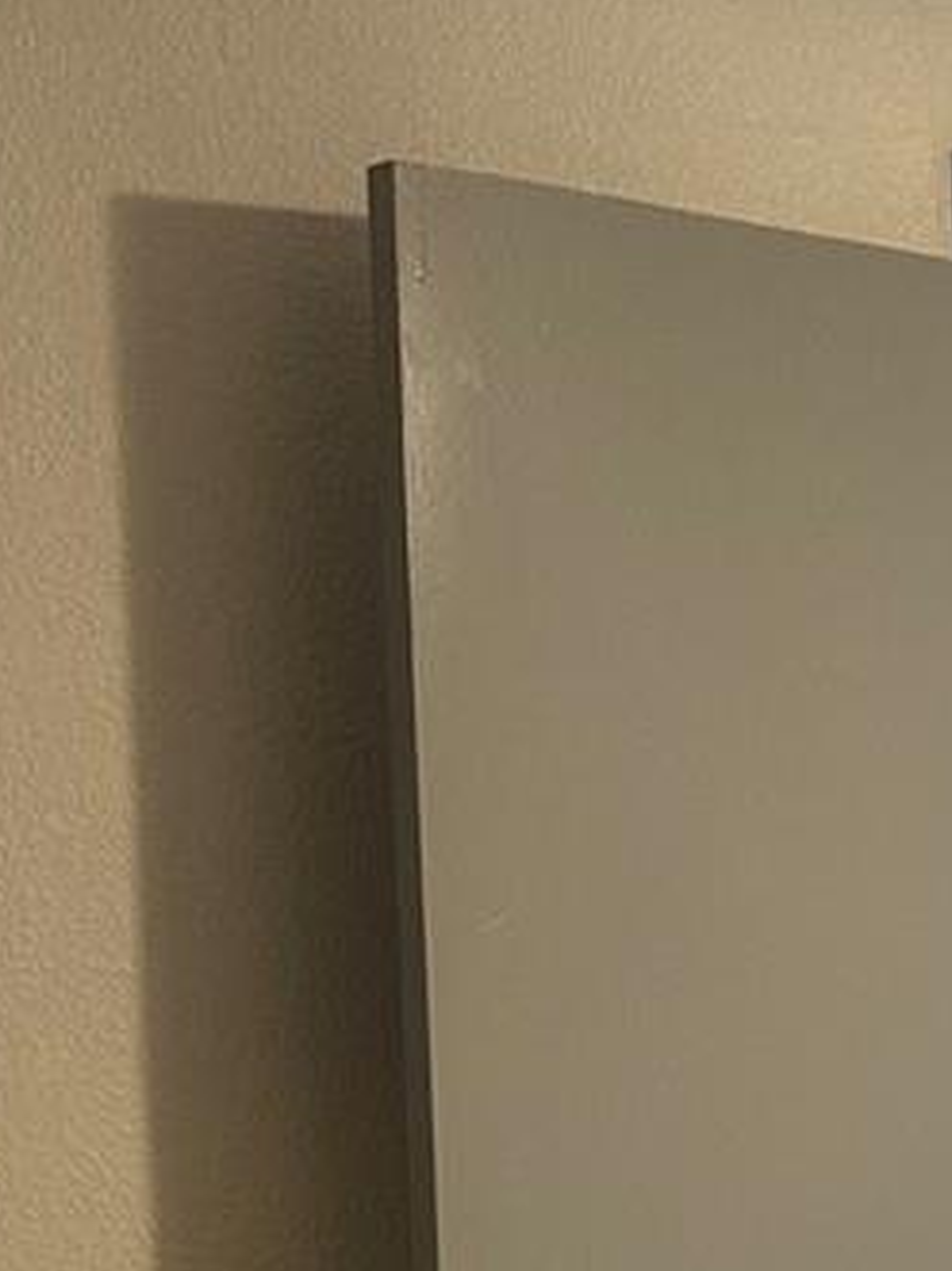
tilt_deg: -5.1
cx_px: 1612
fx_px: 3192
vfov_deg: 21.7
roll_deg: -2.1
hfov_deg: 15.1
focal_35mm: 87
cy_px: 1275
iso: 160
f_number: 1.78
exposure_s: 1/60
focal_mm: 6.86
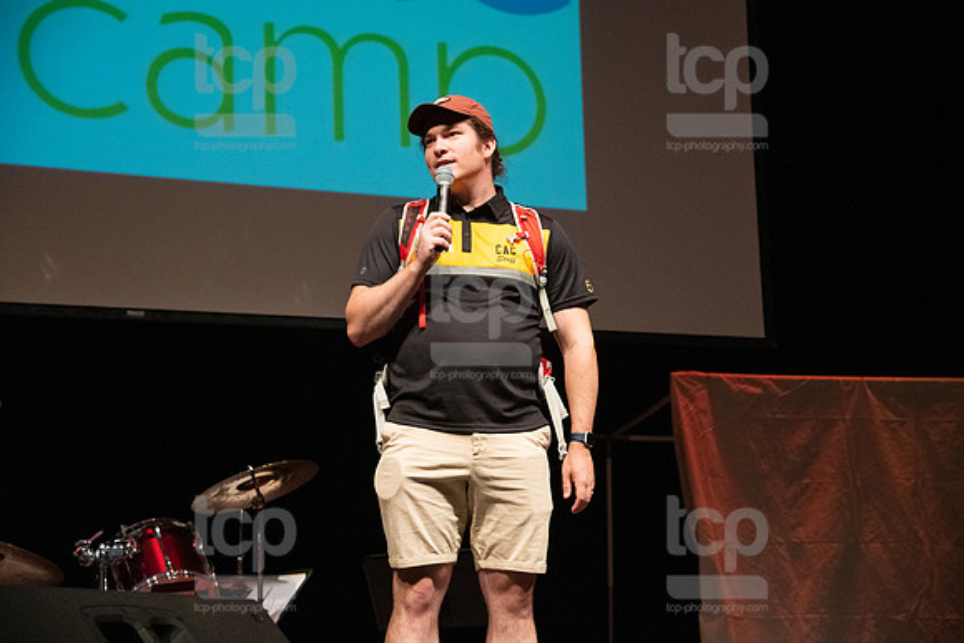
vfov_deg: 18.2
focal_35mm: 75
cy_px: 322
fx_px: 2009
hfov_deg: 27.0
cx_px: 482
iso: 6400
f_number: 5
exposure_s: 1/250
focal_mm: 75
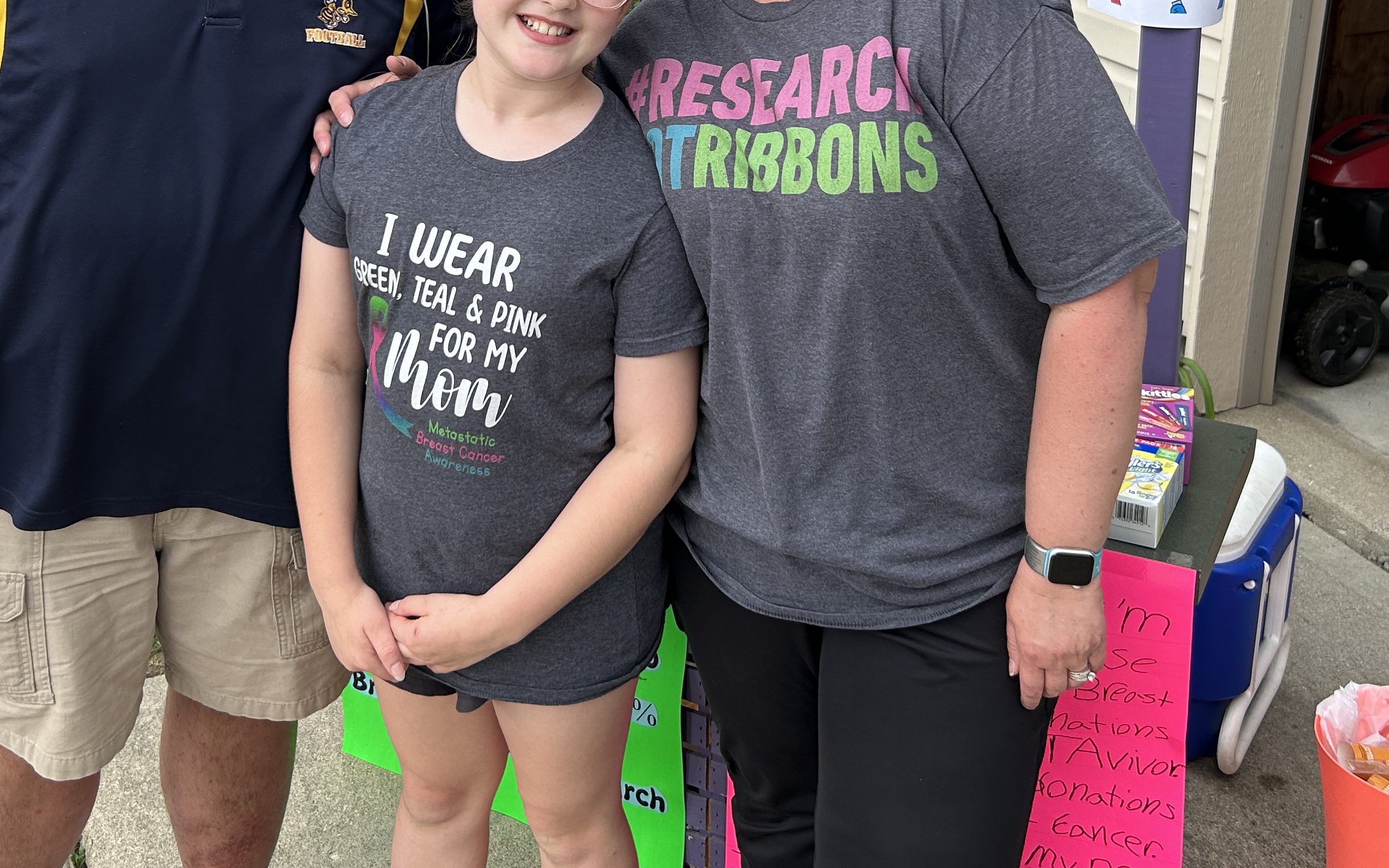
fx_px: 1703
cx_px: 623
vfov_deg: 27.6
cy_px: 89
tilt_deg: -17.3
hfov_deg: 44.3
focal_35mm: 45
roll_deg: -1.4
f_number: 1.5
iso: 50
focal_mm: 5.7
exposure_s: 1/1395
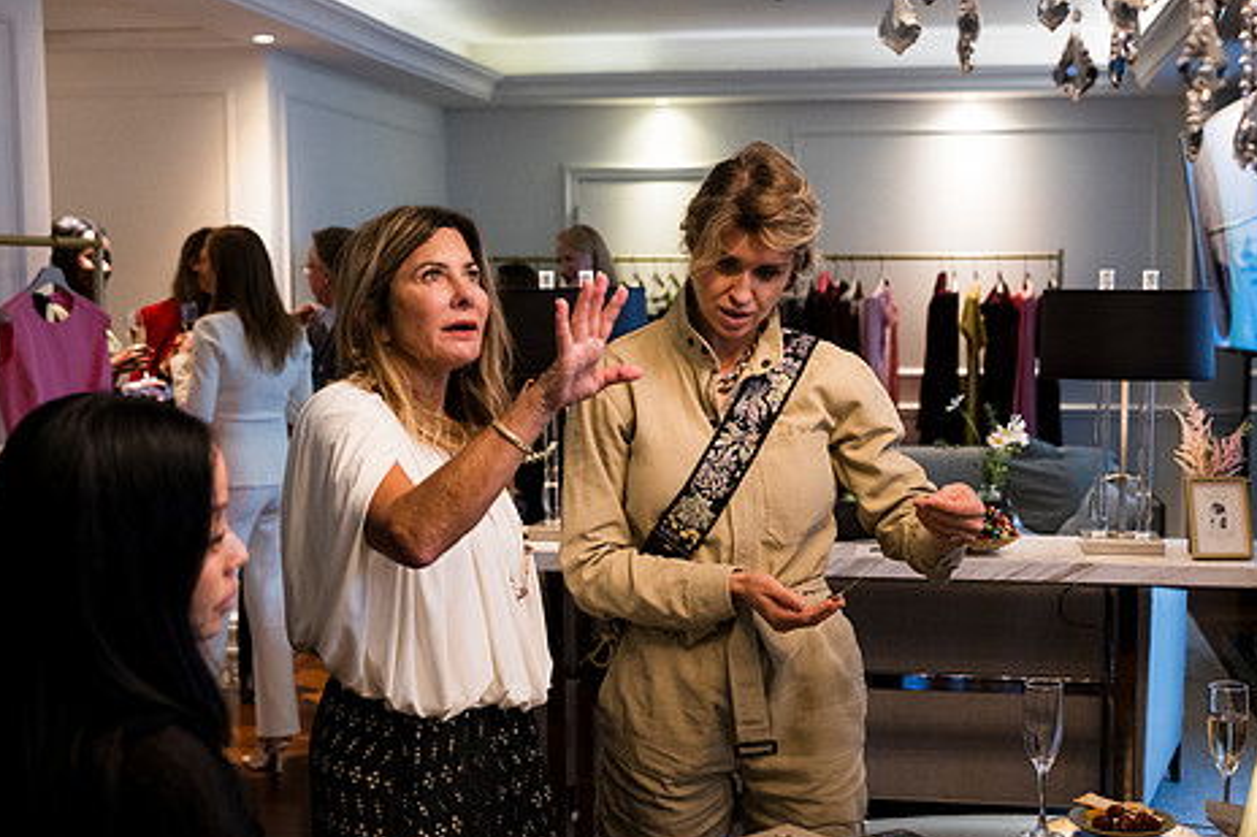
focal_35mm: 45
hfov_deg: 43.6
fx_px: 1571
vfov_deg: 29.8
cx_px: 683
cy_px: 470
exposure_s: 1/160
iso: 1800
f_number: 3.2
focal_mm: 36
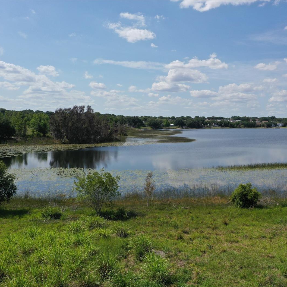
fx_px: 338
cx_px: 198
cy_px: 144
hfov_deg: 45.1
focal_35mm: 36
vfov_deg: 46.0
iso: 100
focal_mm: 10.26
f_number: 6.3
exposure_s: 1/640
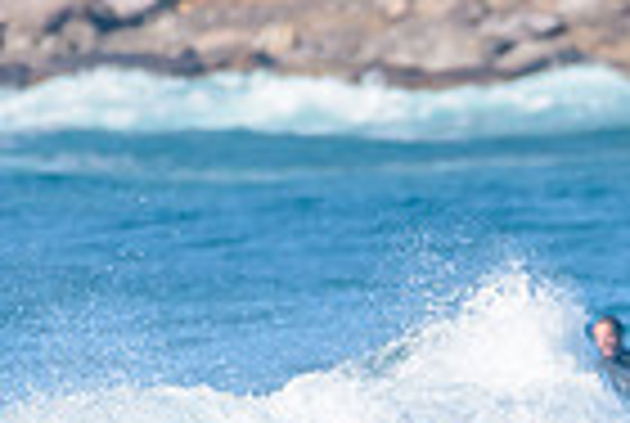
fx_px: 44422
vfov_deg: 0.5
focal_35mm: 2533
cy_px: 637
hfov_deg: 0.8
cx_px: 1023
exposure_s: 1/2000
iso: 280
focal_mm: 500
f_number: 5.6
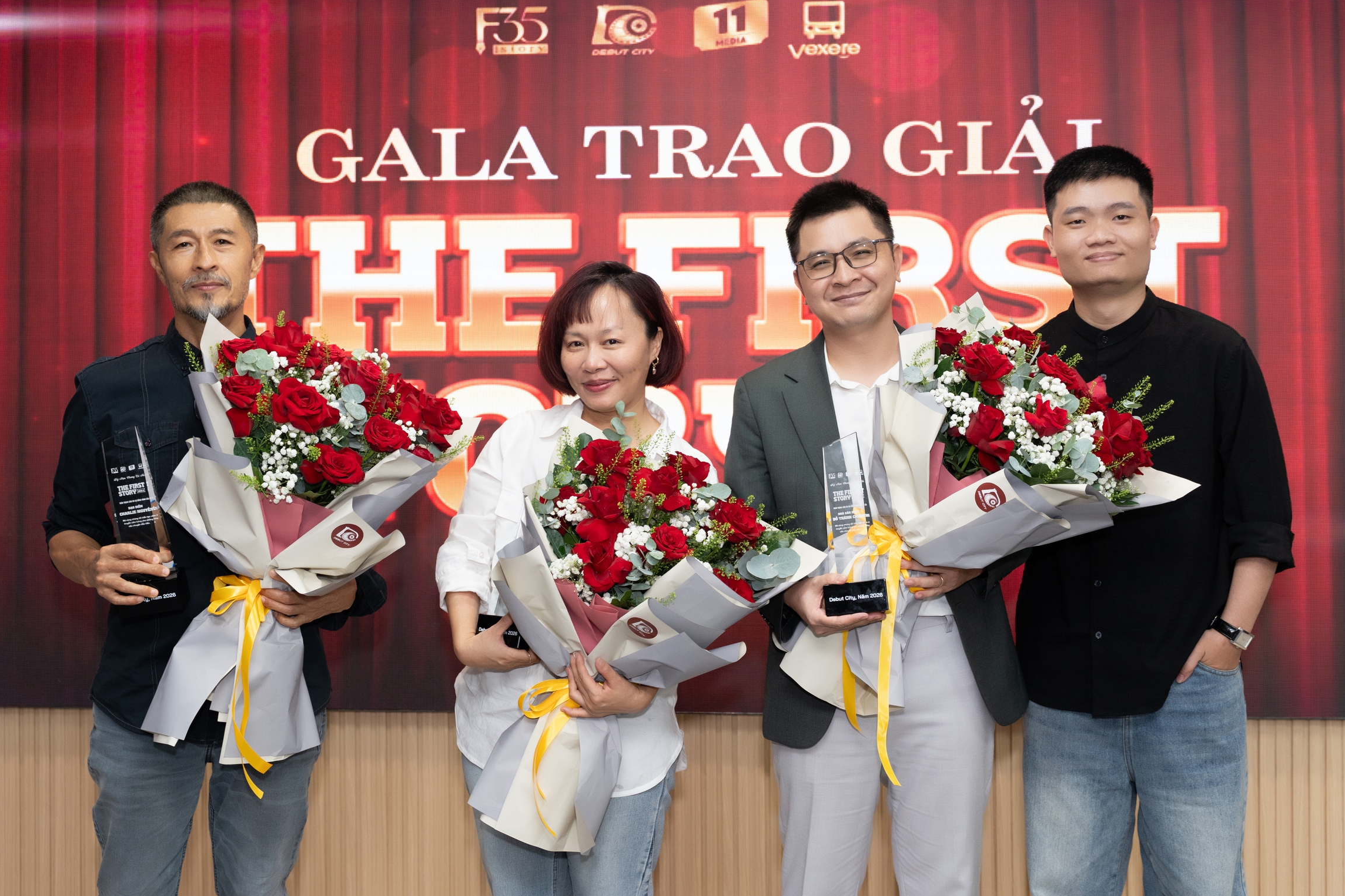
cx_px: 685
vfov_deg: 28.3
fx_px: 1777
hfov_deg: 41.5
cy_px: 443
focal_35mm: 48
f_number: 4
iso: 800
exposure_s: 1/160
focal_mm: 42.5
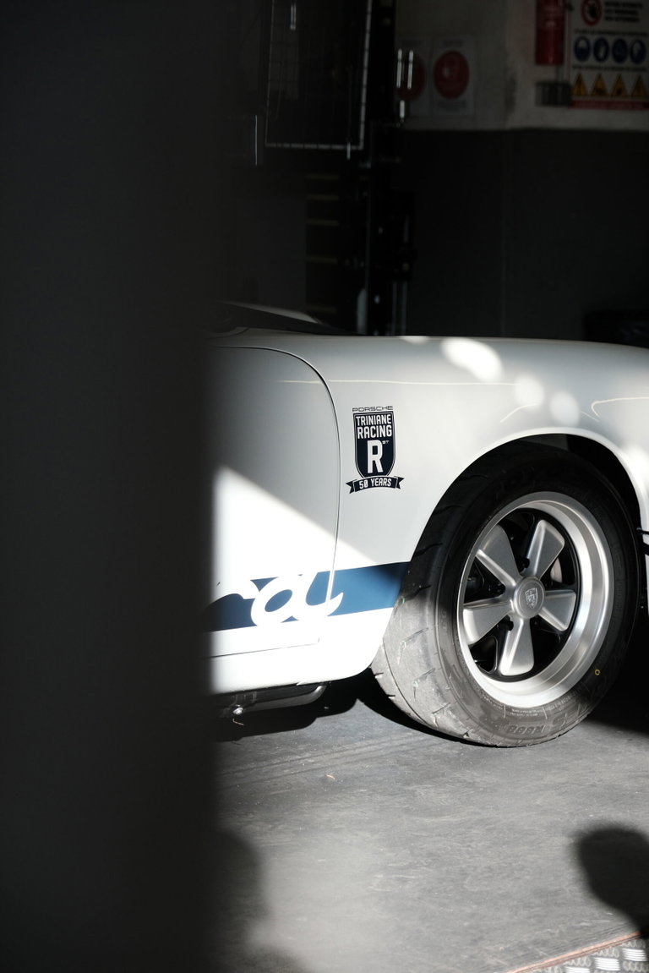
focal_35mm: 83
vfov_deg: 24.5
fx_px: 2243
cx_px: 324
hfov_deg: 16.5
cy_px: 486
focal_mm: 55
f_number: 2.8
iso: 640
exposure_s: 1/1000
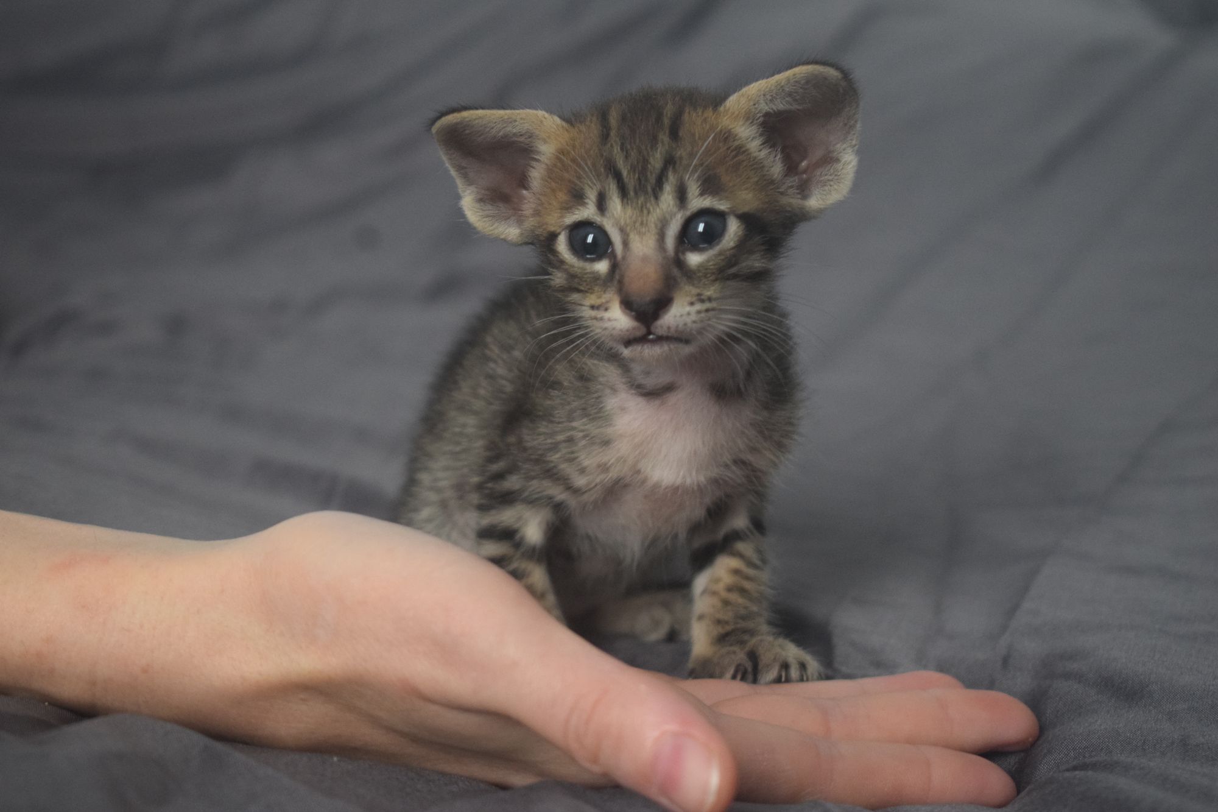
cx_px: 609
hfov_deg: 24.6
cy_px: 406
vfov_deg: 16.6
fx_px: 2791
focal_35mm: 82
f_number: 5.6
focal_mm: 55
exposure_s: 1/60
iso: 2000
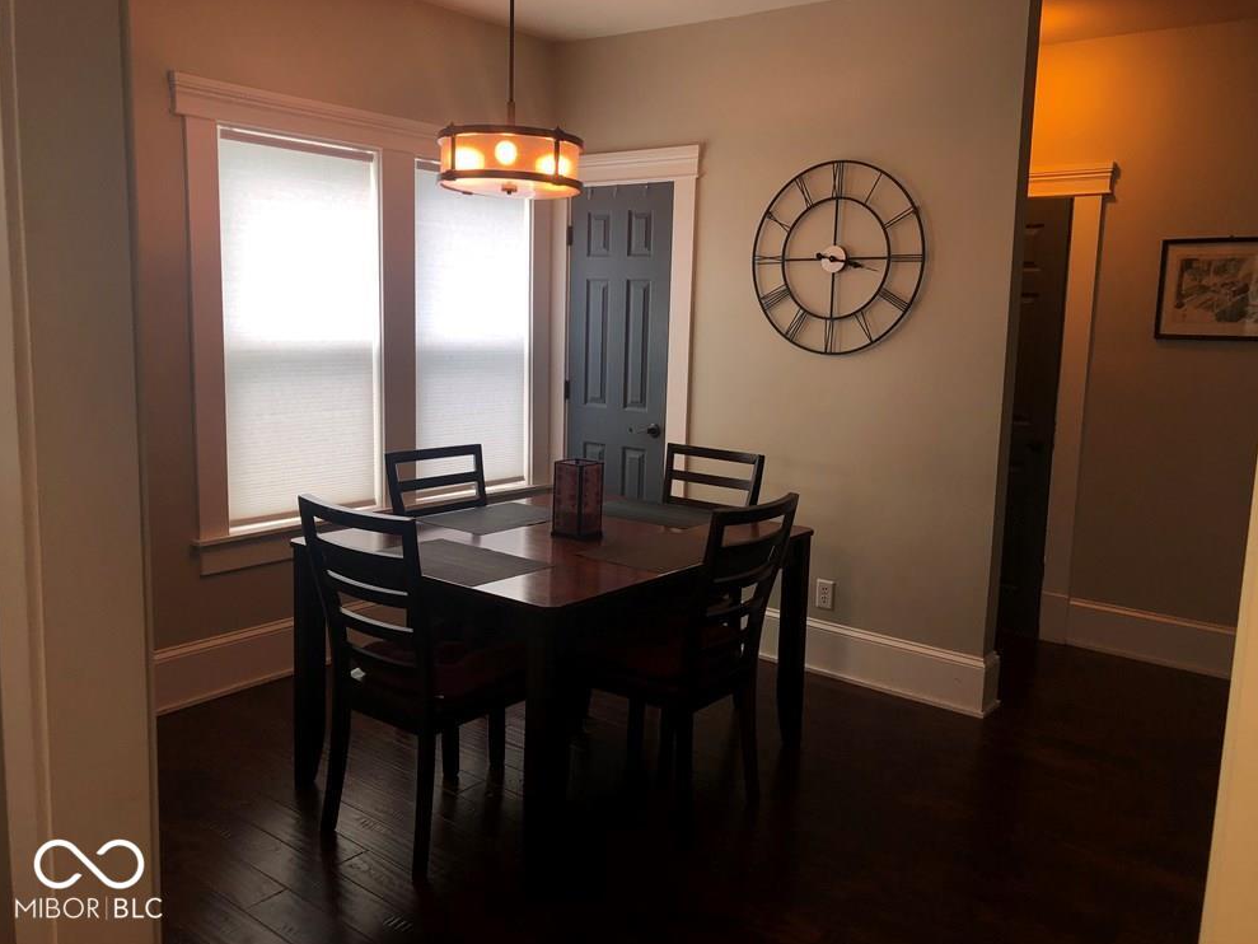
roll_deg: -1.6
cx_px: 627
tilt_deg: -9.0
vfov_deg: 48.2
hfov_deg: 61.7
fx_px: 1054
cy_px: 464
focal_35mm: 29
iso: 20
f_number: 1.8
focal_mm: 3.99
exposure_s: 1/42
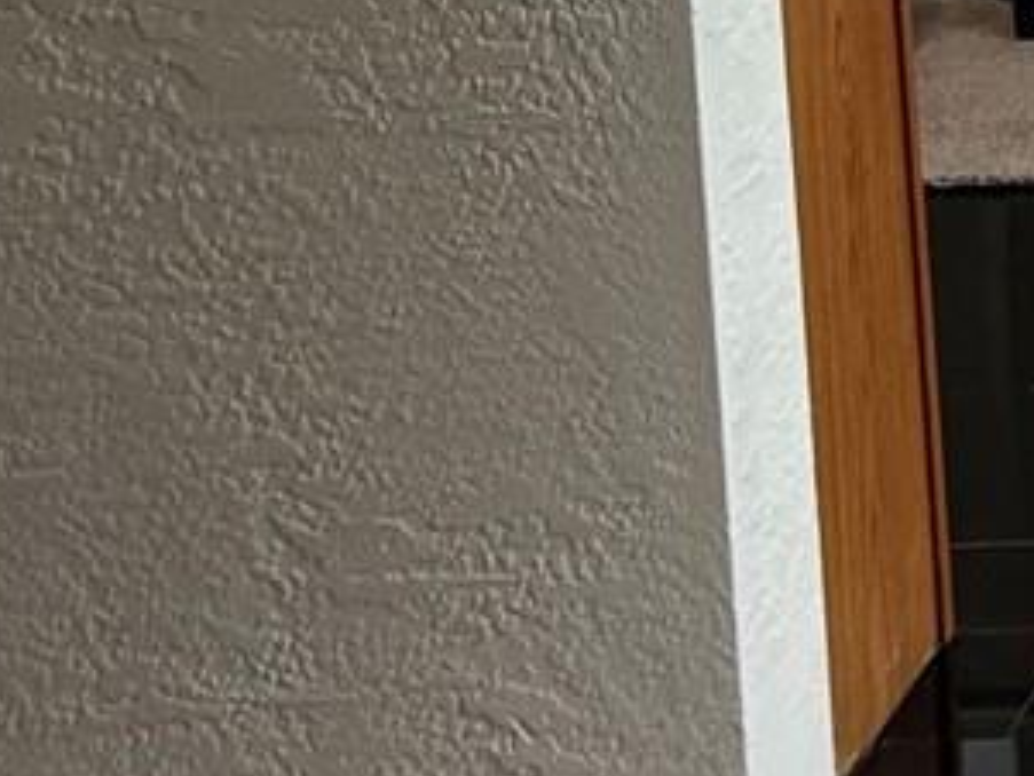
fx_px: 4124
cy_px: -841
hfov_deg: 11.7
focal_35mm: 138
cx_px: 2480
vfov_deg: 9.9
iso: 80
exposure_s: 1/120
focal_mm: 5.7
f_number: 1.5
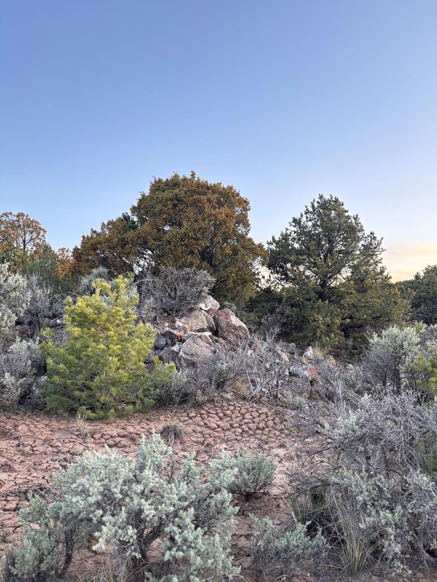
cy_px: 292
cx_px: 234
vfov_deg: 63.4
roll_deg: +1.0
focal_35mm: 28
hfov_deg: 49.7
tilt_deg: +2.6
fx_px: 471
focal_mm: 5.96
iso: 125
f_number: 1.6
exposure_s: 1/100
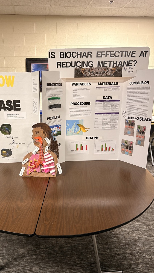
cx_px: 51
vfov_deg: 66.1
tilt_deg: -13.8
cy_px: 138
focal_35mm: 29
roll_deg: +0.5
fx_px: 210
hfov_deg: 39.7
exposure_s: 1/60
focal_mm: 5.96
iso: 250
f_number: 1.6
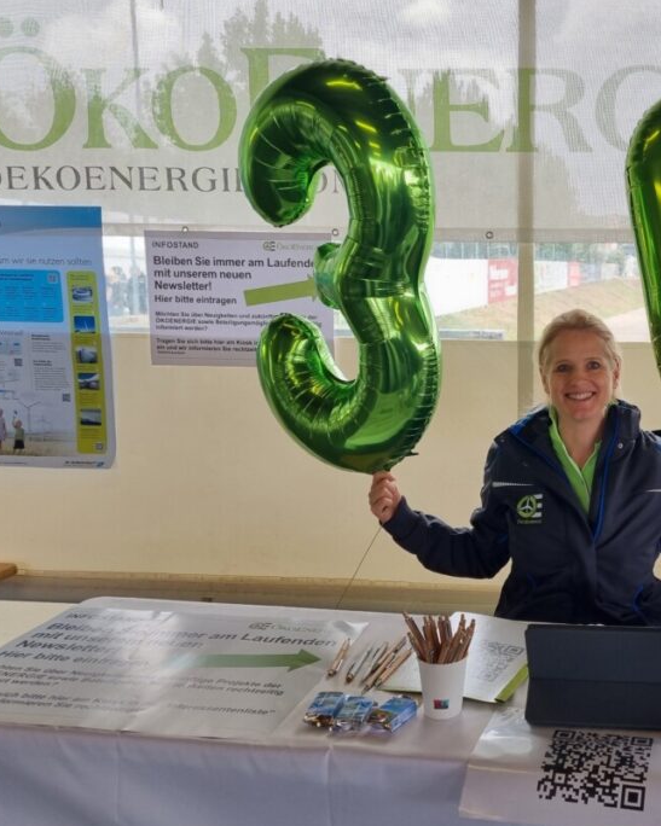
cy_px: 379
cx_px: 566
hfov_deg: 37.2
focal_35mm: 38
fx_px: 929
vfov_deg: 47.9
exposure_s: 1/178
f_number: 1.8
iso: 50
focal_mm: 5.4
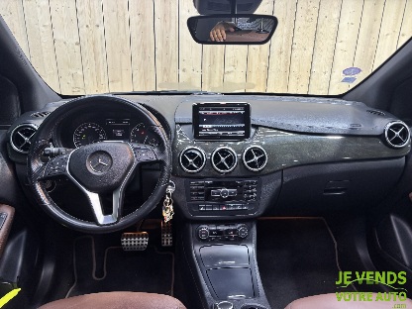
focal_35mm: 26
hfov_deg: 67.3
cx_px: 206
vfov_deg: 53.1
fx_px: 309
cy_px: 154
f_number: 1.6
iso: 100
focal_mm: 5.96
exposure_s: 1/50
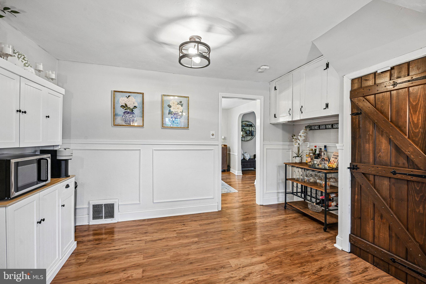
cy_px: 142
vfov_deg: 73.7
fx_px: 189
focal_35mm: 16
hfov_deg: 96.7
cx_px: 213
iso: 800
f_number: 8
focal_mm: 16
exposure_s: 1/20
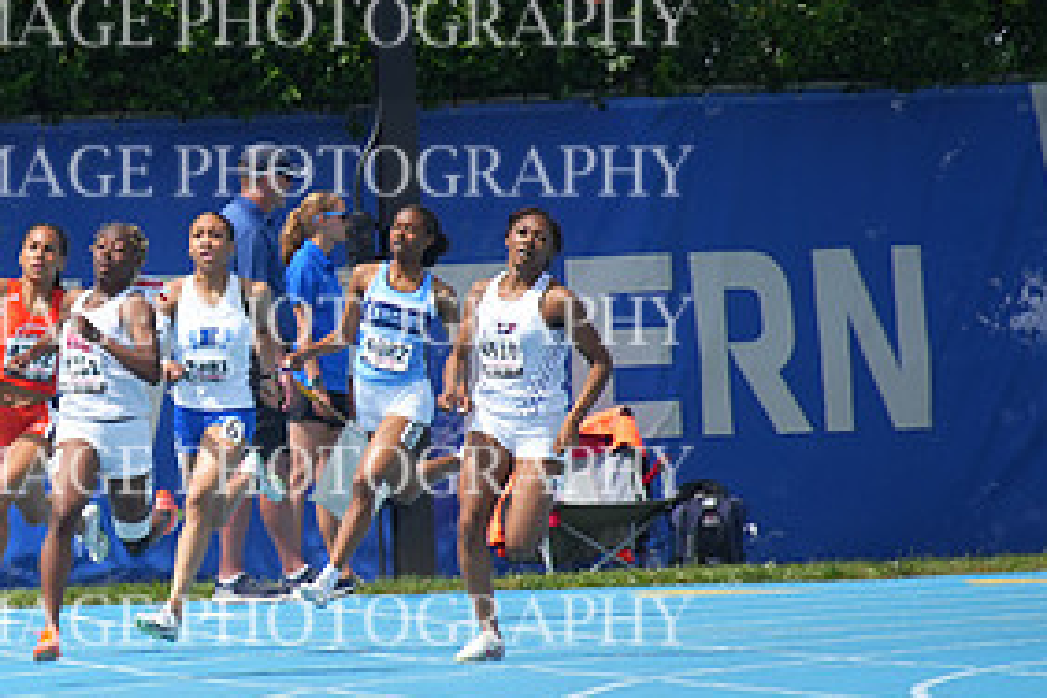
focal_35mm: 822
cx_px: 156
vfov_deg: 1.7
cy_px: 395
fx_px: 23905
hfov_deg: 2.5
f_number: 5.6
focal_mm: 400
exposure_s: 1/1600
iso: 320
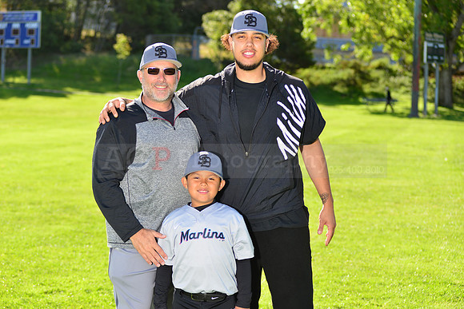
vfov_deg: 17.1
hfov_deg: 25.4
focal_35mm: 80
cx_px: 232
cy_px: 154
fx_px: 1031
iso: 100
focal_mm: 80
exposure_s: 1/250
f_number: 5
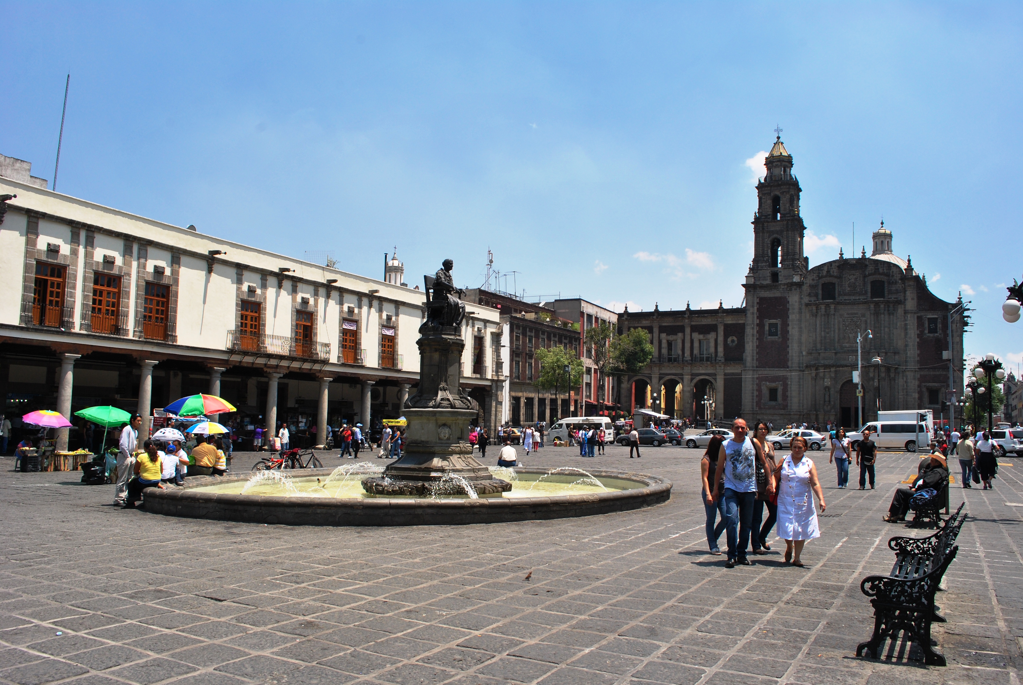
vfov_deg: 48.0
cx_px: 512
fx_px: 768
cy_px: 342
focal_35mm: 27
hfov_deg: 67.3
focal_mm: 18
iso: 140
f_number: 10
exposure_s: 1/250
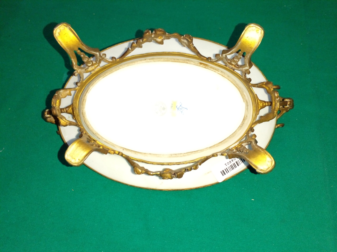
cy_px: 126
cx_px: 168
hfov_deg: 65.3
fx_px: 263
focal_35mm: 27
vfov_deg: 51.4
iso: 200
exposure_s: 1/50
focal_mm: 3.6
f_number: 1.9
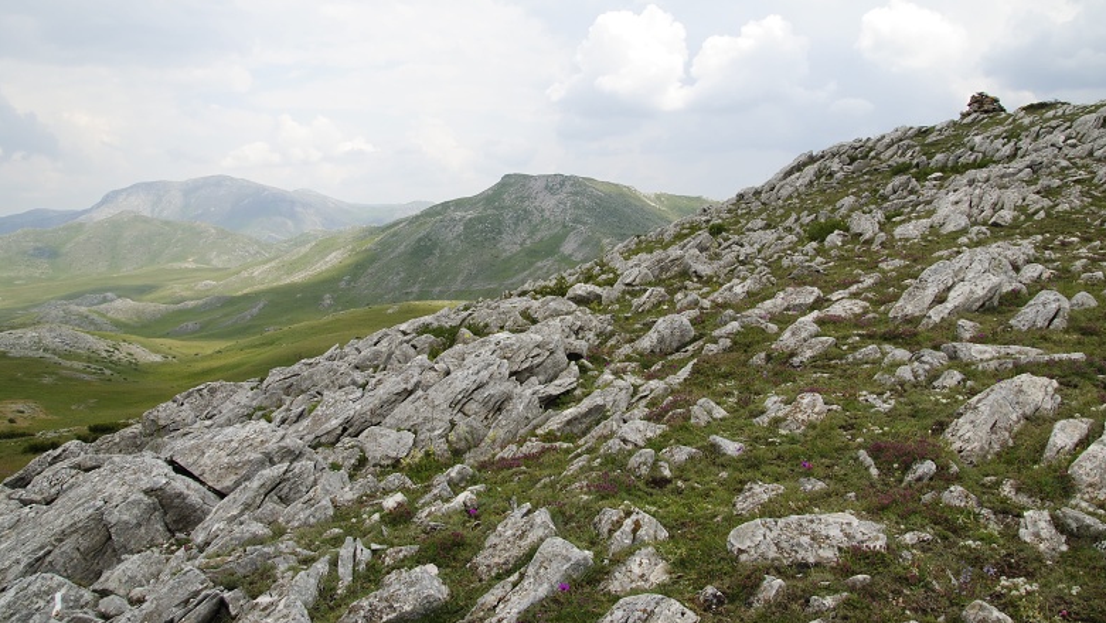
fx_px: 851
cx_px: 564
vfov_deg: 40.2
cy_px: 280
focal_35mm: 29
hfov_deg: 66.0
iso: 100
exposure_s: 1/100
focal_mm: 18
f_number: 9
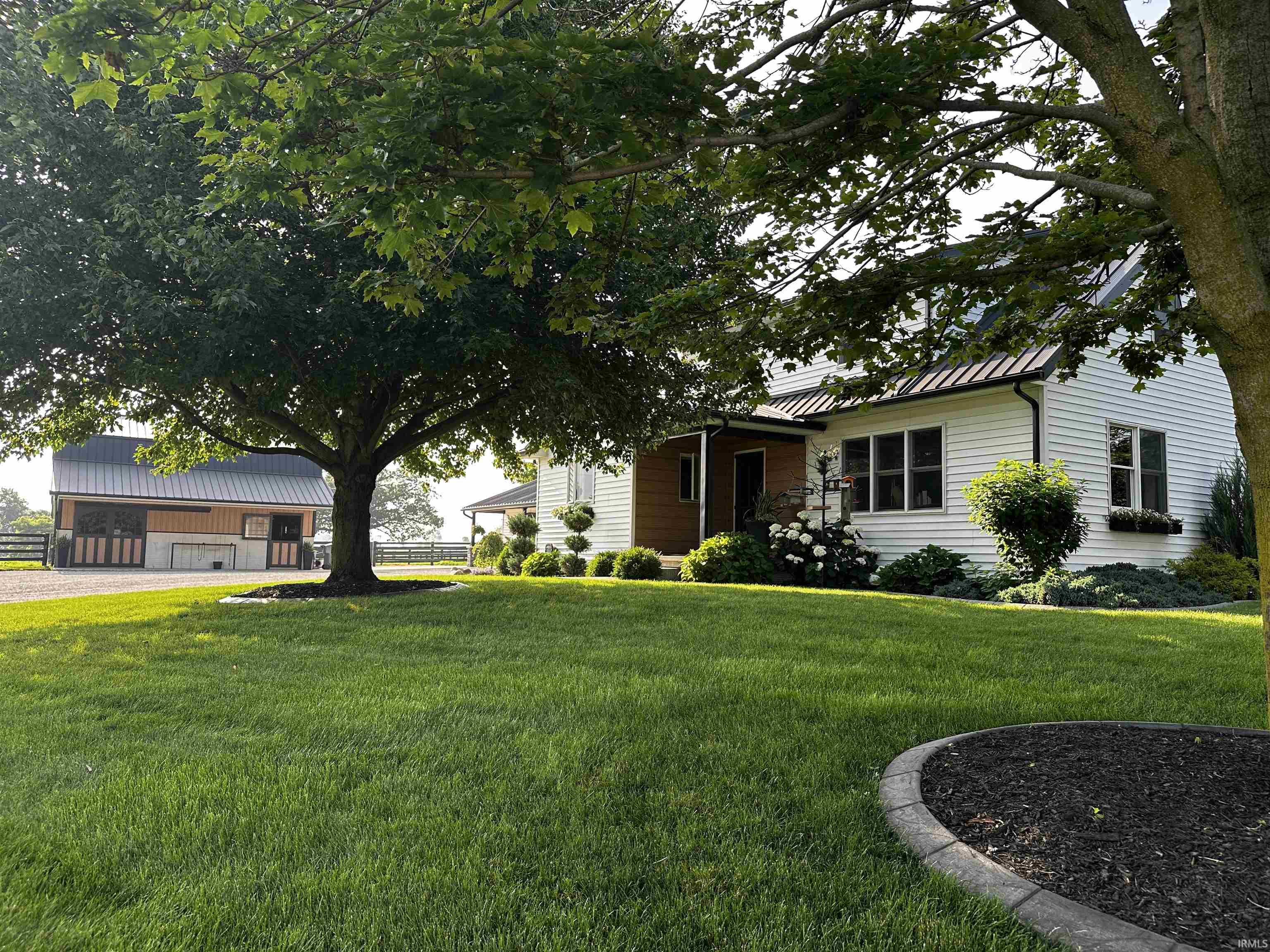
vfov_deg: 56.8
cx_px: 635
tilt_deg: +5.4
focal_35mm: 24
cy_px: 476
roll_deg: -1.6
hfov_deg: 71.6
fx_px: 881
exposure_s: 1/503
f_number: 1.78
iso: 80
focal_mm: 6.86
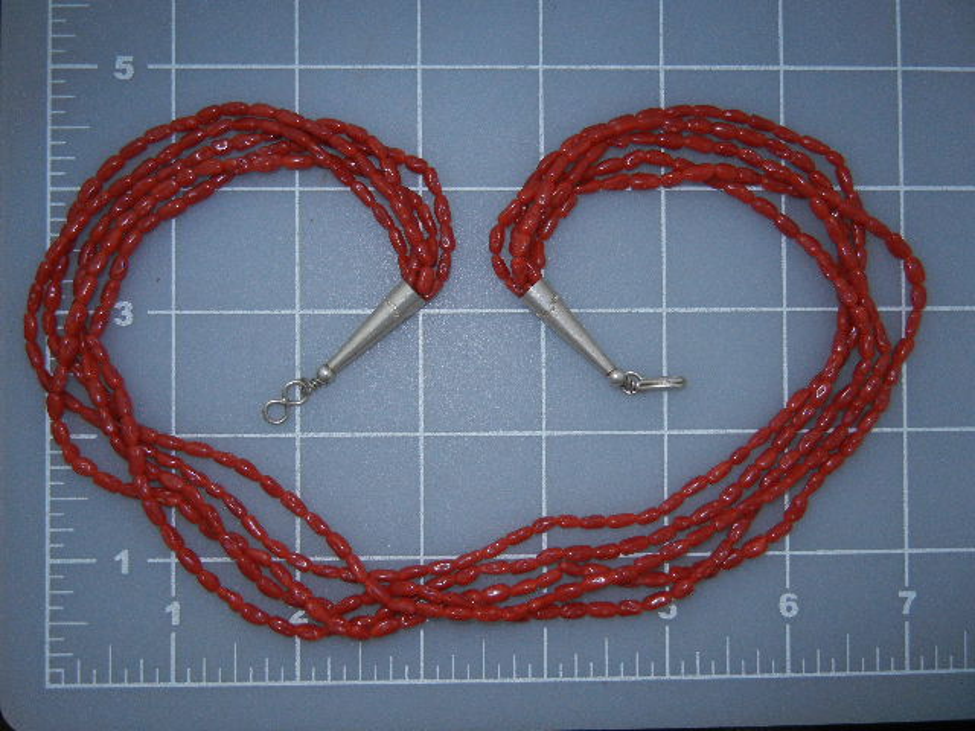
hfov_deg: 54.0
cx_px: 488
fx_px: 958
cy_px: 366
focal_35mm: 34
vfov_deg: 41.8
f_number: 7.2
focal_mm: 6.2
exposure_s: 1/30
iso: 534
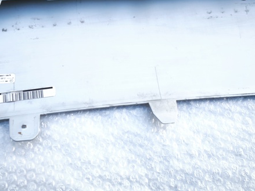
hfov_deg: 37.4
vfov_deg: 28.3
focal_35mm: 51
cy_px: 60
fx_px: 376
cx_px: 110
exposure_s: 1/100
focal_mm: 5.35
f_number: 1.7
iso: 125
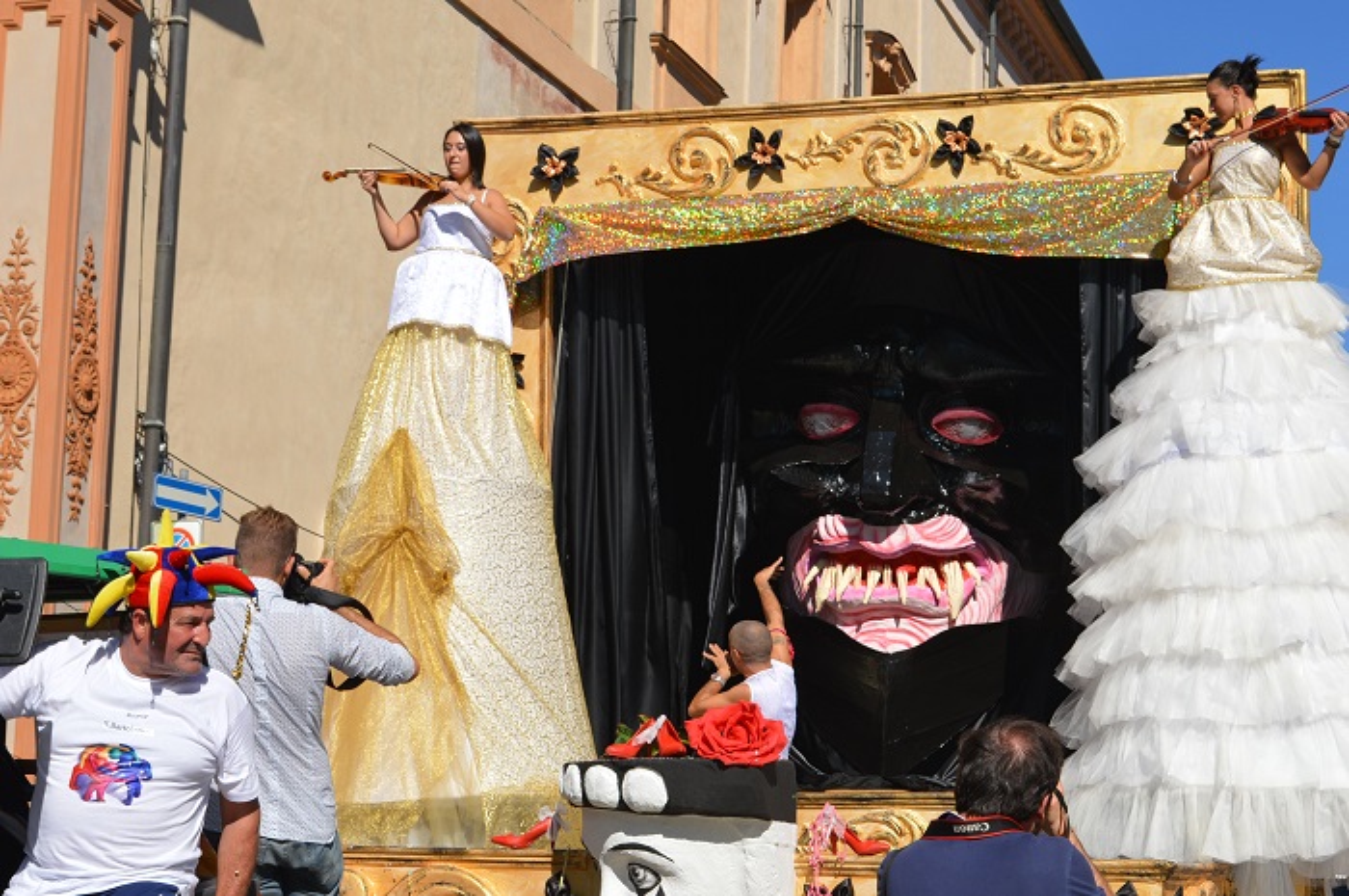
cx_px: 674
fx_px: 2583
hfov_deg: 29.3
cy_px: 448
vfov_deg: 19.7
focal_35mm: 69
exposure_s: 1/200
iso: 100
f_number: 11
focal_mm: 46
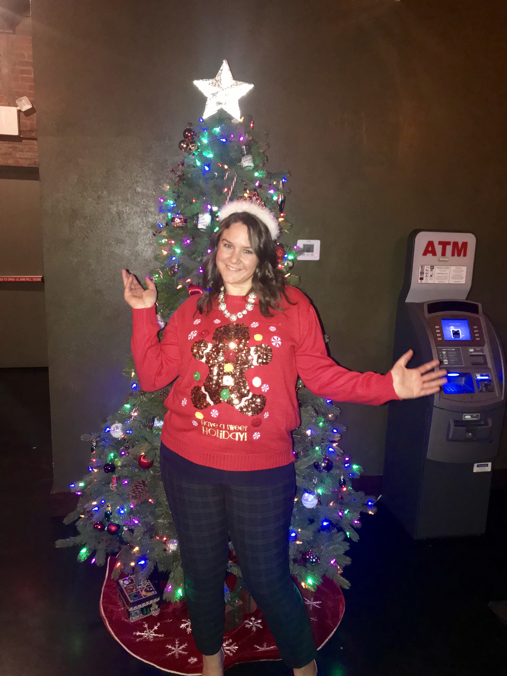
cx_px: 254
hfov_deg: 49.7
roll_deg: -1.8
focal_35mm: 28
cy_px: 338
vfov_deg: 63.4
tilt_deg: -11.3
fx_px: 547
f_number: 1.8
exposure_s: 1/16
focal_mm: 3.99
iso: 160
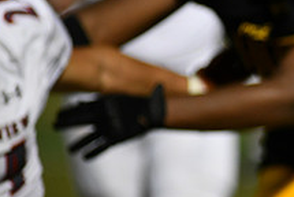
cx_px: 377
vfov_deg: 1.7
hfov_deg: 2.5
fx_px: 6608
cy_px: 94
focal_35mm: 808
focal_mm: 300
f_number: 2.8
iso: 1800
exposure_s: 1/1000
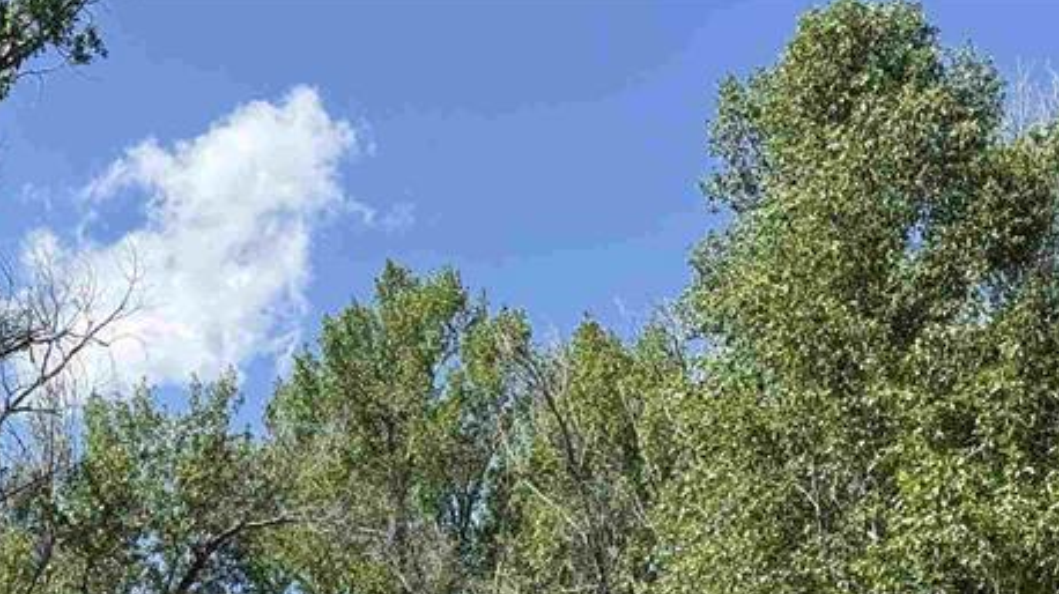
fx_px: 3283
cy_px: 878
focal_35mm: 117
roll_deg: +1.4
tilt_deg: +8.6
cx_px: 201
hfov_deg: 18.1
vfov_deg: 10.0
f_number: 1.78
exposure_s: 1/2865
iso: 80
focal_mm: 6.76
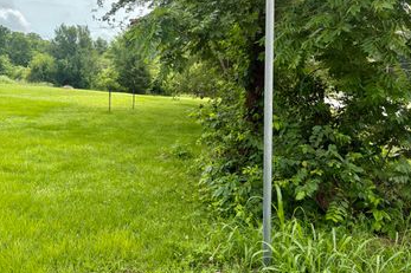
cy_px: 82
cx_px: 137
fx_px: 445
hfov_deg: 48.7
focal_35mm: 39
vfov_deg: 33.7
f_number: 1.6
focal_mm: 5.96
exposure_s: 1/3279
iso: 64
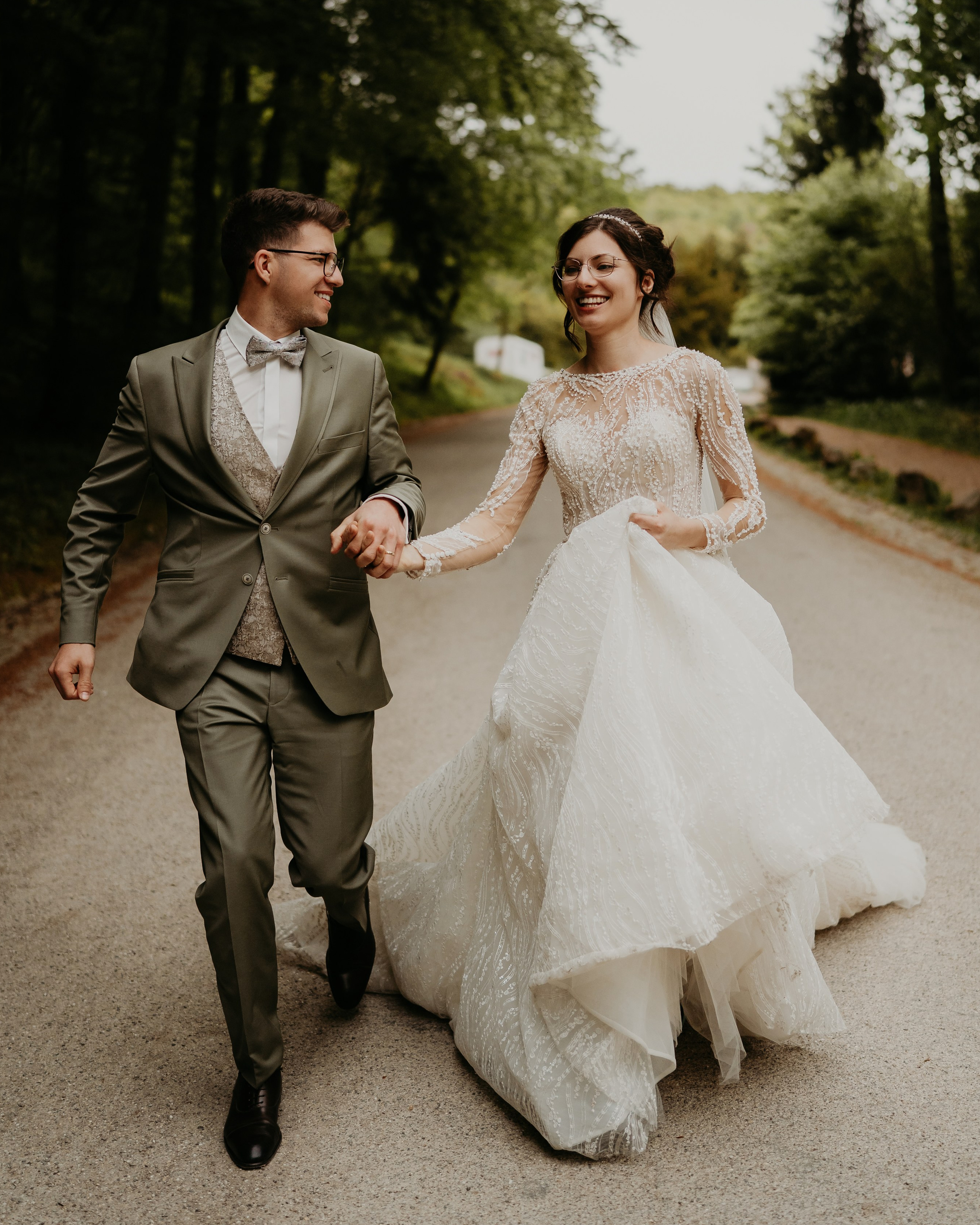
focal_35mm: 40
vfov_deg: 45.5
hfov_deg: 37.3
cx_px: 483
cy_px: 482
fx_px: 1450
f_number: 1.6
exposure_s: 1/3200
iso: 640
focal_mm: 35
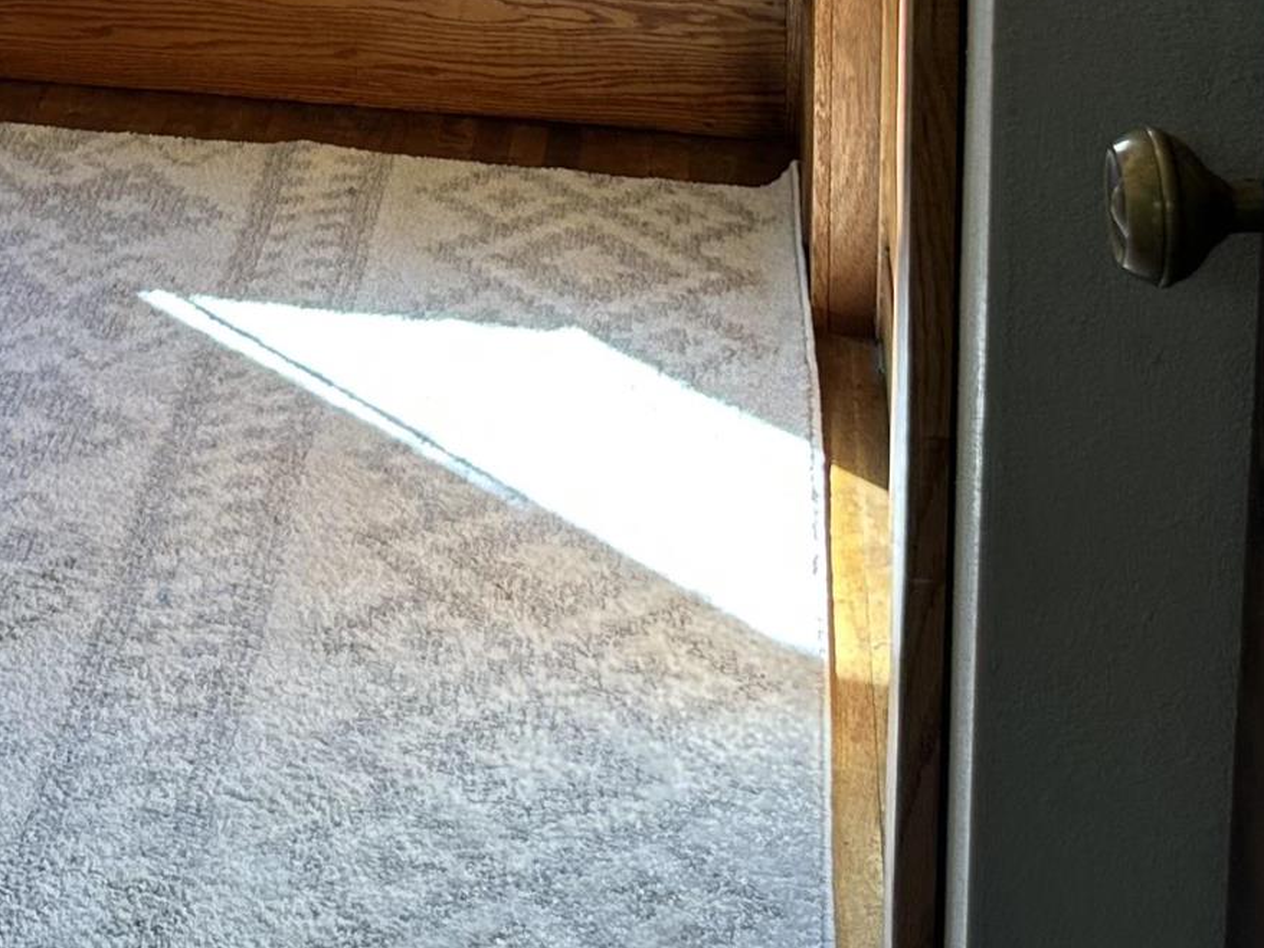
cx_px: -81
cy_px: -457
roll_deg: +1.5
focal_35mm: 84
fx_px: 3066
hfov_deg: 22.2
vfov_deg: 16.1
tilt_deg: -11.3
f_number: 1.78
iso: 64
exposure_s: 1/120
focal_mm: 6.86
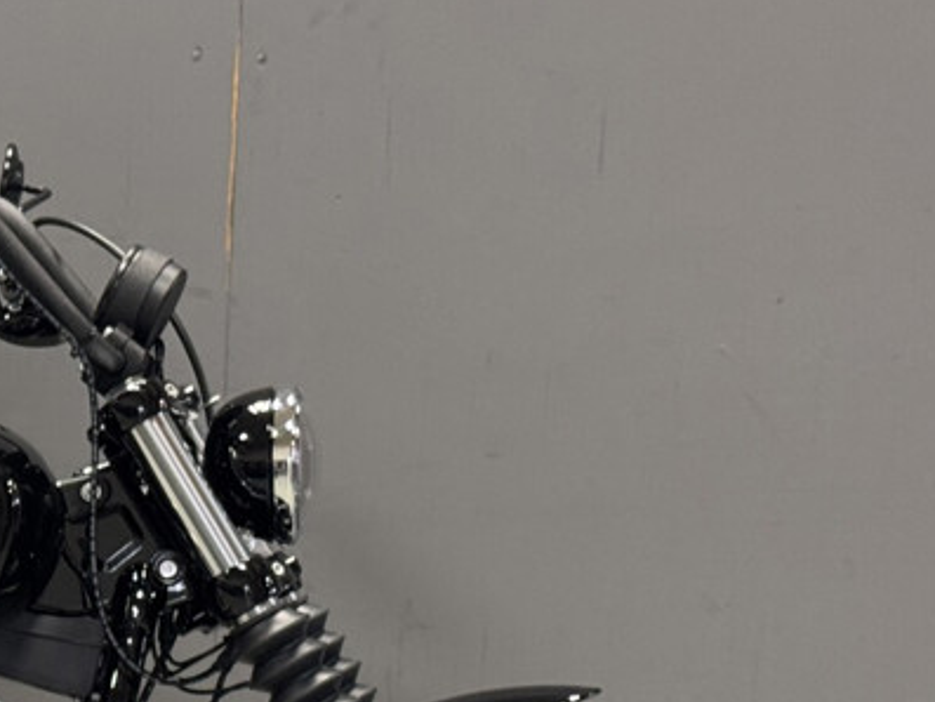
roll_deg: -1.0
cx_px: -284
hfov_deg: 14.6
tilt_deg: -11.1
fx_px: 3485
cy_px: 759
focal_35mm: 129
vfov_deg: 11.3
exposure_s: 1/60
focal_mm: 6.76
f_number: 1.78
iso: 250
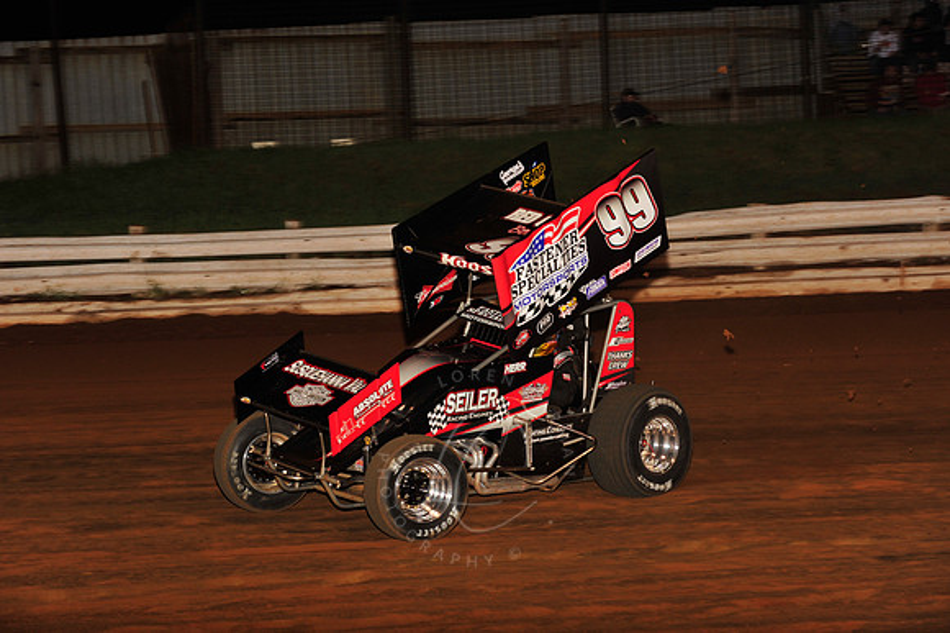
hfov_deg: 19.5
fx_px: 2769
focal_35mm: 105
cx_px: 475
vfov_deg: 13.0
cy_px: 316
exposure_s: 1/320
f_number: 7.1
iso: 800
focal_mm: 105
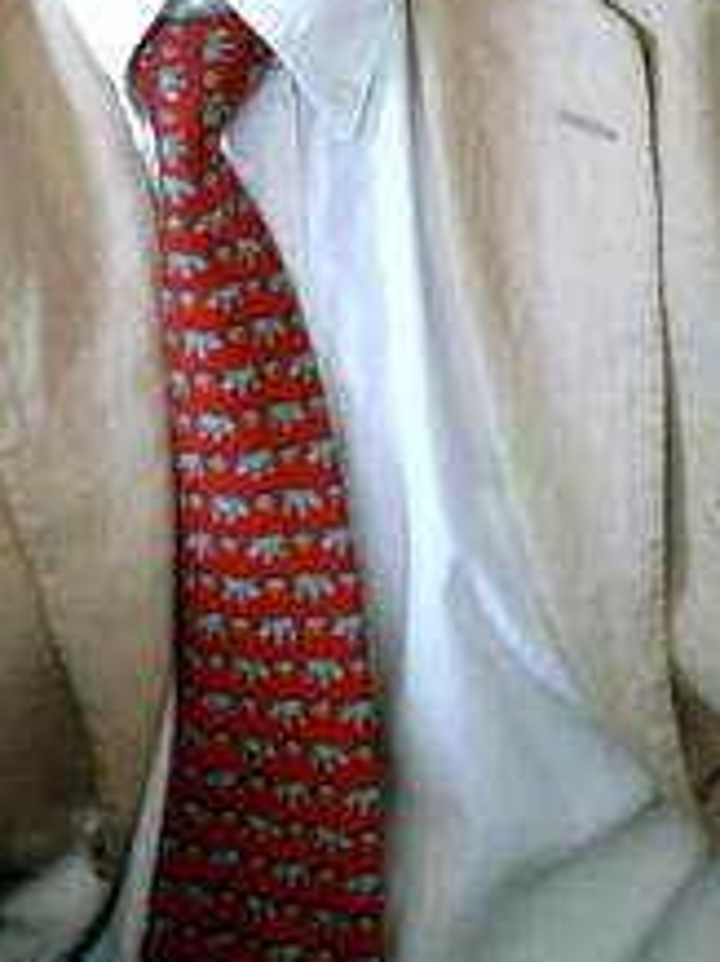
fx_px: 5224
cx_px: 161
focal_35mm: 188
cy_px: 106
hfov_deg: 7.9
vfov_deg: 10.5
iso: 400
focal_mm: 48
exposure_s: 1/125
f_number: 2.8
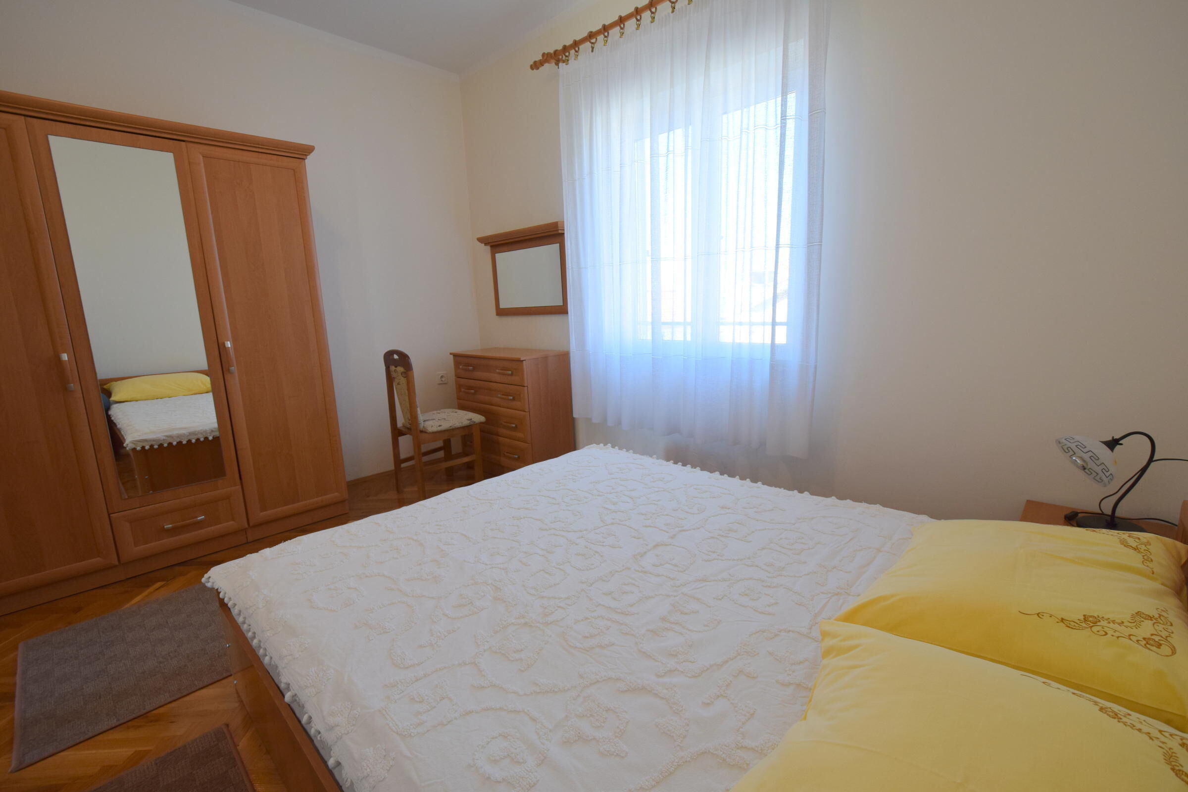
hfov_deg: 100.4
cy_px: 396
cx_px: 594
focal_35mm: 15
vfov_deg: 77.3
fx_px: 495
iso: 400
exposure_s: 1/100
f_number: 5
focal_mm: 10
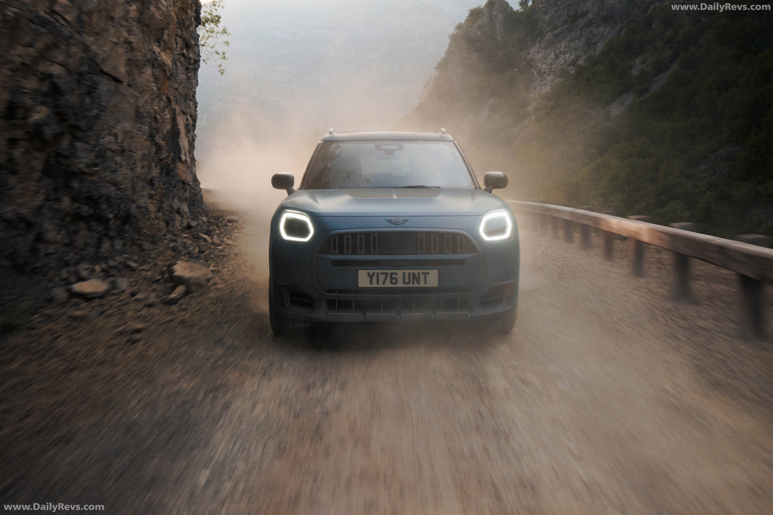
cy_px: 258
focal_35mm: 35
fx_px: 751
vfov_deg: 37.9
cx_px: 386
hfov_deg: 54.4
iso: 3200
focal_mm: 35
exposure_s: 1/60
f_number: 5.6
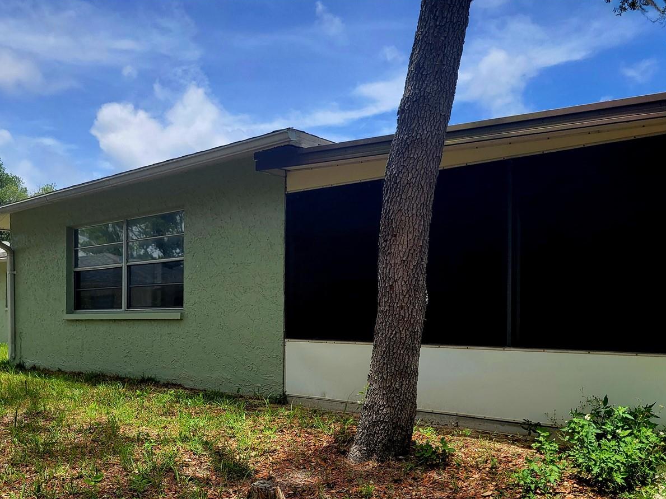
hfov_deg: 52.4
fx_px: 673
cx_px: 278
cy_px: 332
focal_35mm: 35
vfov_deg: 40.2
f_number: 1.8
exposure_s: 1/1667
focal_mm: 5.4
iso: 40
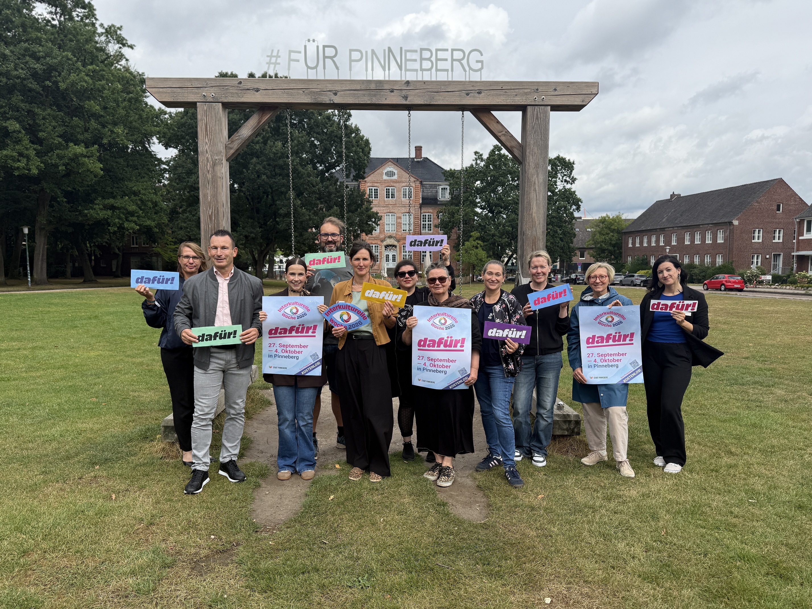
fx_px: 563
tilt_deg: -3.7
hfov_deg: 71.6
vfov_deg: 56.8
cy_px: 304
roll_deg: -0.5
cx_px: 406
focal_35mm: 24
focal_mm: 6.76
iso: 80
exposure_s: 1/3425
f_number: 1.78
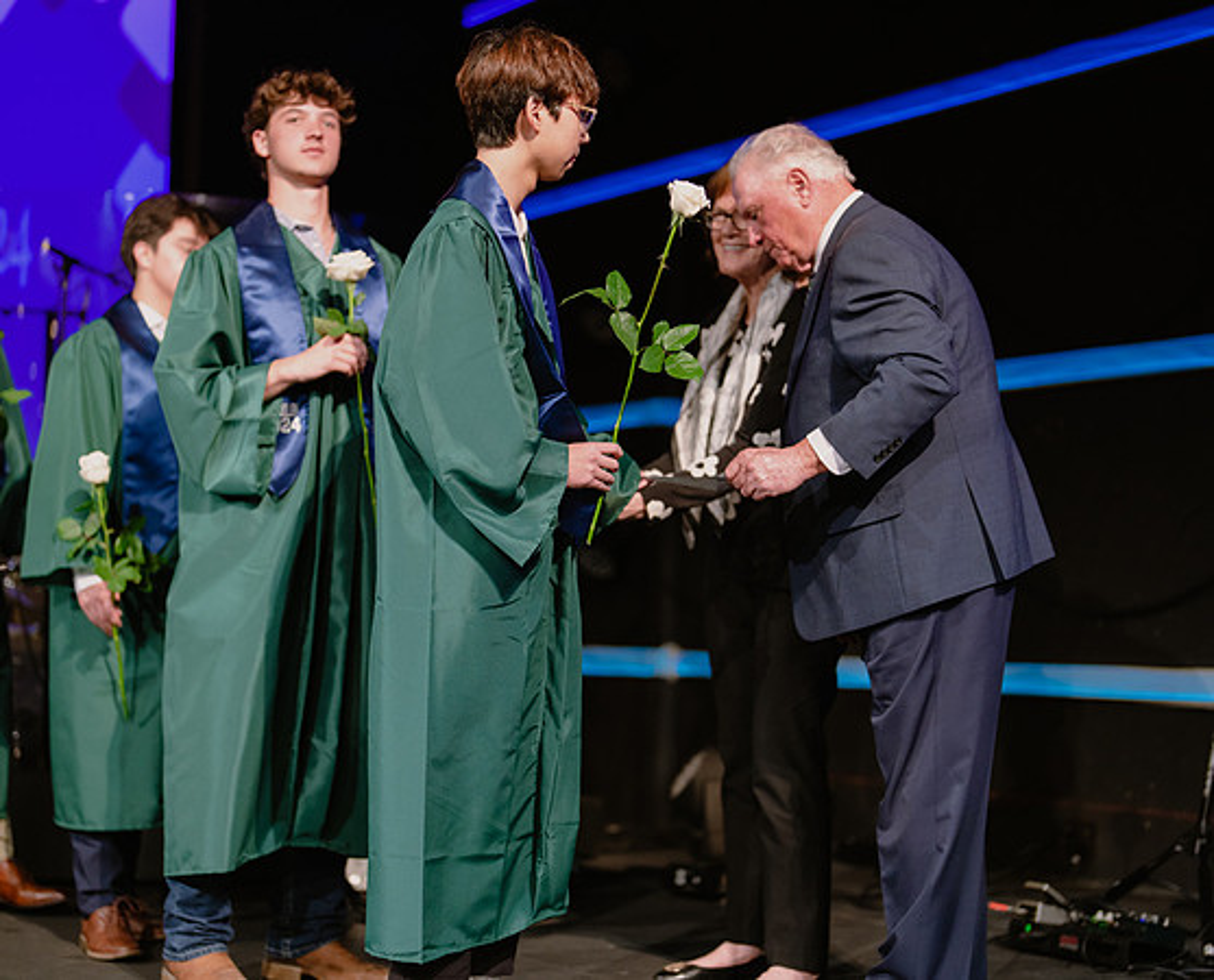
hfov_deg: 31.1
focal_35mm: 61
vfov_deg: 25.3
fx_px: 2183
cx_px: 607
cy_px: 490
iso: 640
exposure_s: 1/320
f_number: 1.2
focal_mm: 50
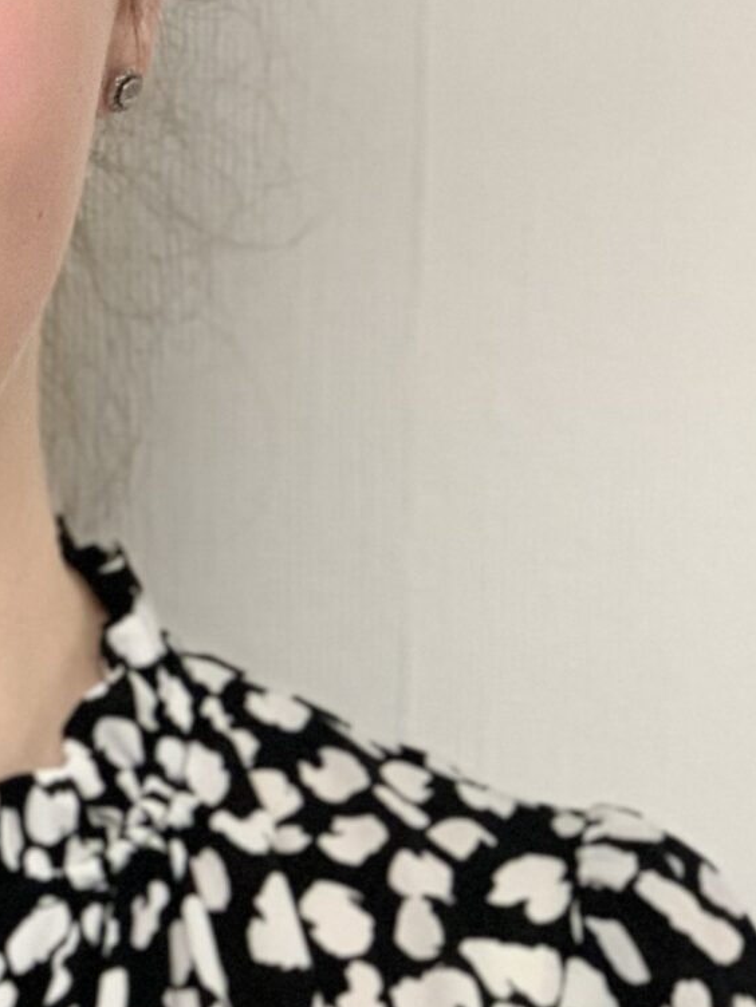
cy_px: 549
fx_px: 5154
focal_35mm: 177
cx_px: -326
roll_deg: -0.7
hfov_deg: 8.2
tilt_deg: -7.8
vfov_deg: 11.2
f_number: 2.4
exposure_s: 1/50
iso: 160
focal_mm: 6
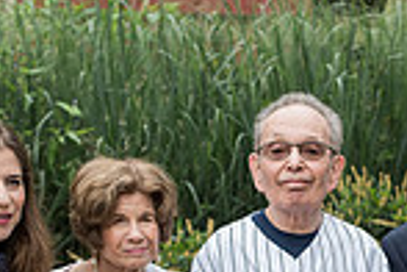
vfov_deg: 6.9
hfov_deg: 10.4
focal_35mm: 197
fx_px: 2227
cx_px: 396
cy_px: 390
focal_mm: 50
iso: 400
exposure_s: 1/640
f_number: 4
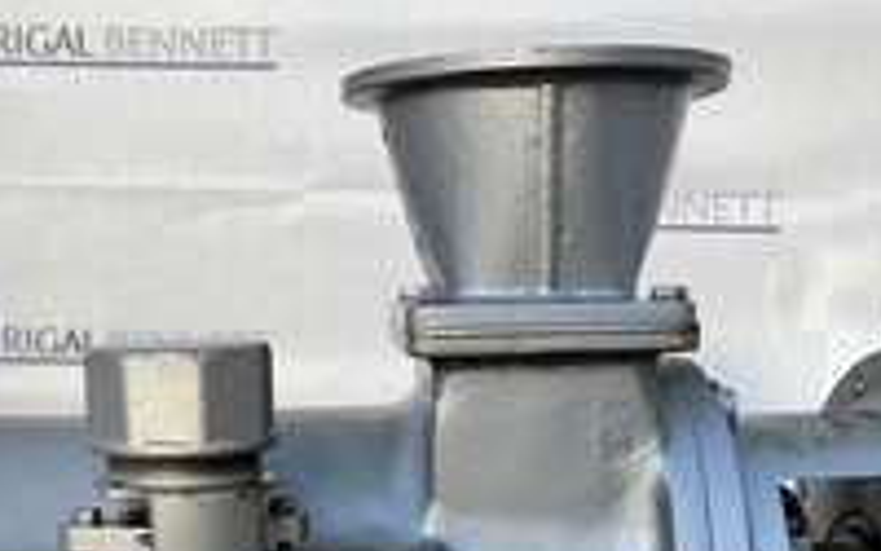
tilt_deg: -13.3
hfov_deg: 36.6
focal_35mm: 55
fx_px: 1321
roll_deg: -1.3
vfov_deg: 22.0
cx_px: 304
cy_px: 639
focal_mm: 5.1
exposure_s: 1/608
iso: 32
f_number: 1.6
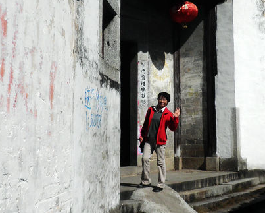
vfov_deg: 25.3
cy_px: 75
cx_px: 176
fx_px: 471
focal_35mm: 60
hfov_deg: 31.2
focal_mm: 5.5
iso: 64
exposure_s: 1/500
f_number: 8.4
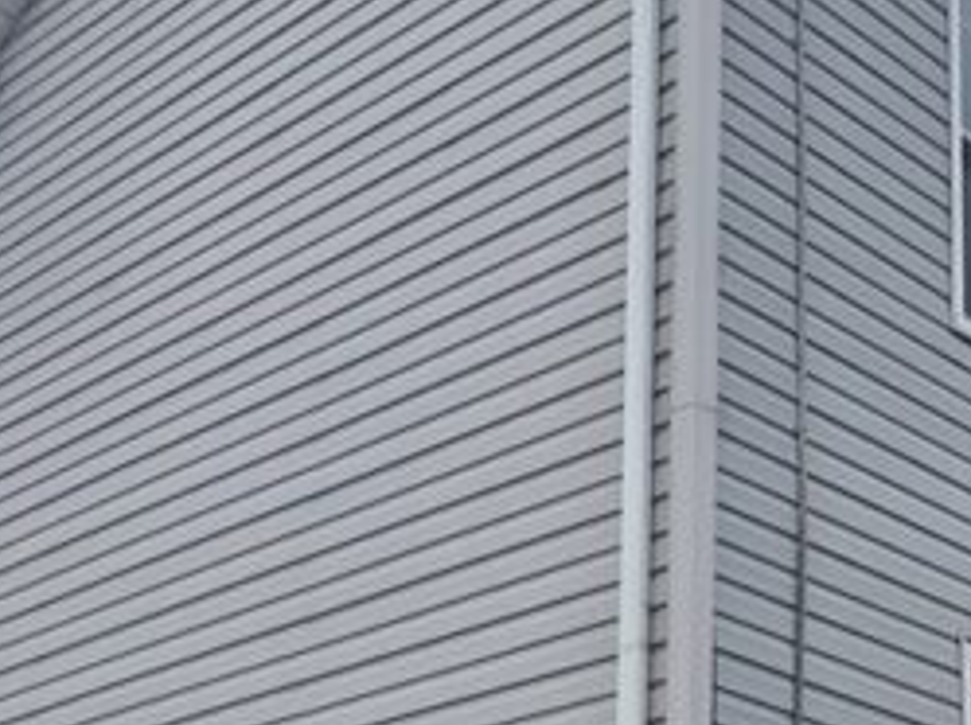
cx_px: 780
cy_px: 721
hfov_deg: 25.9
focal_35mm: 74
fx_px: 2073
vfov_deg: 19.3
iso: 12
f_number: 1.7
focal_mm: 6.3
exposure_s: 1/380
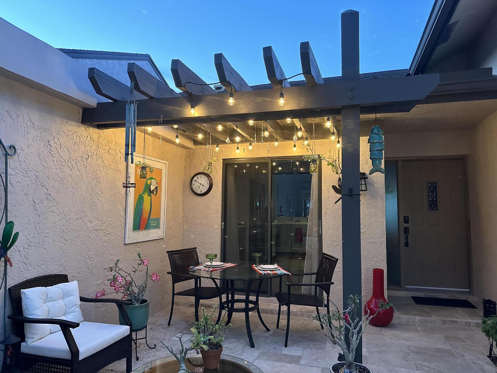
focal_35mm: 24
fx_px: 345
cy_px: 186
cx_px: 248
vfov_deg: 56.8
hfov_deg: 71.6
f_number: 1.78
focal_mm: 6.86
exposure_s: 1/60
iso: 800
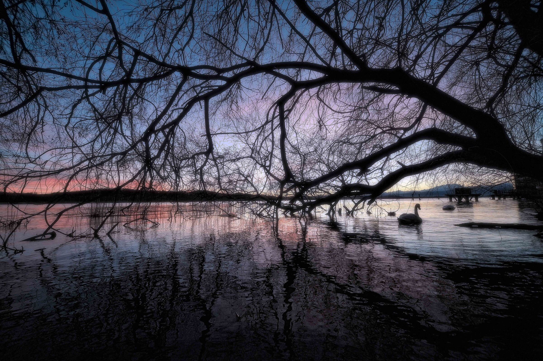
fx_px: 181
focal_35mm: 12
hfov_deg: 112.7
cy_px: 180
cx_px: 272
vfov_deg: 89.9
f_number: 8
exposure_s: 1/100
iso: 560
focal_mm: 12
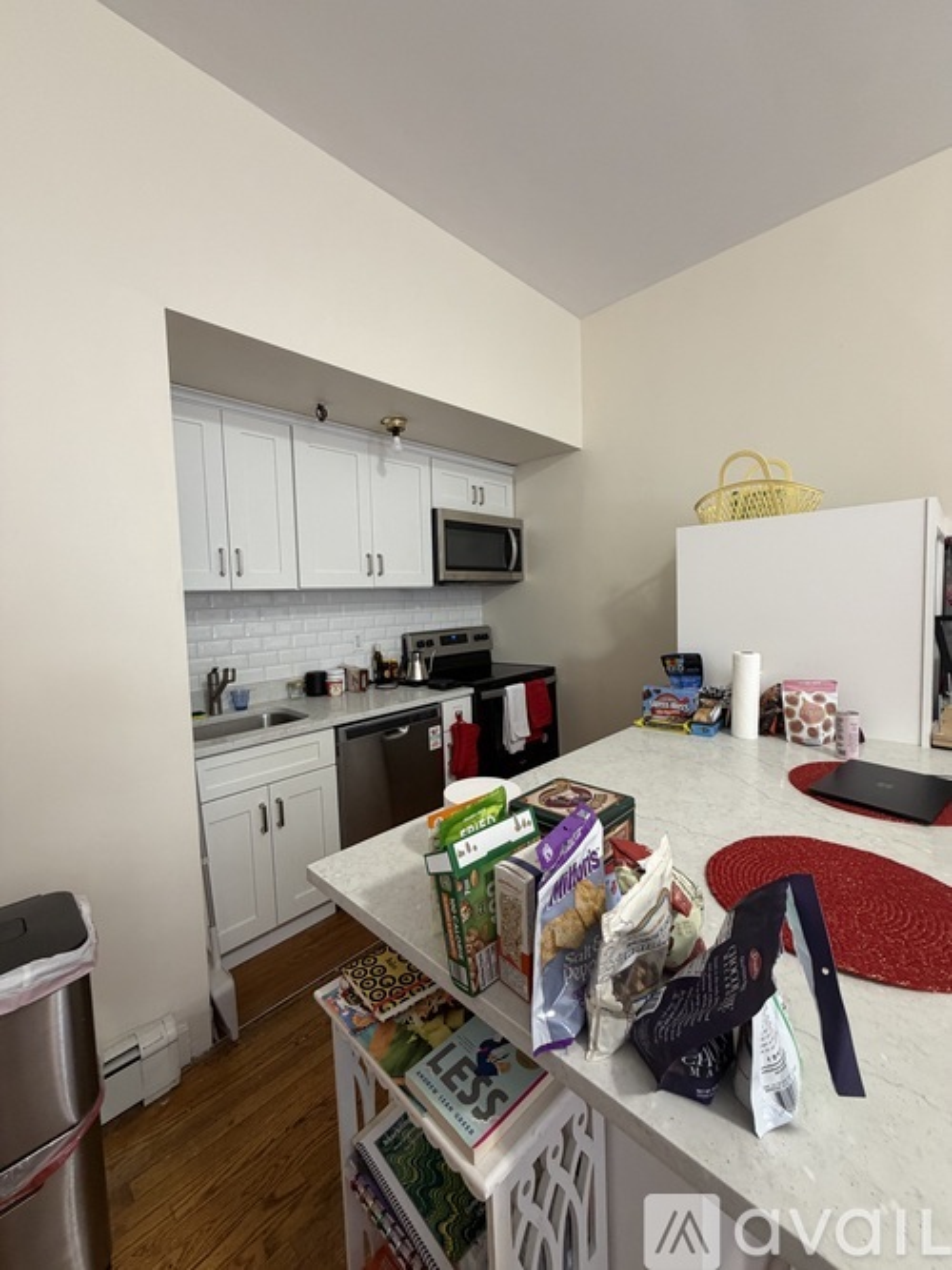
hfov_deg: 85.7
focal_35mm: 14
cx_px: 476
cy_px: 635
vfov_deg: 102.1
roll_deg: +2.1
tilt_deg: -4.6
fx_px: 514
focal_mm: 2.22
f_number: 2.2
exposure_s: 1/60
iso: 250
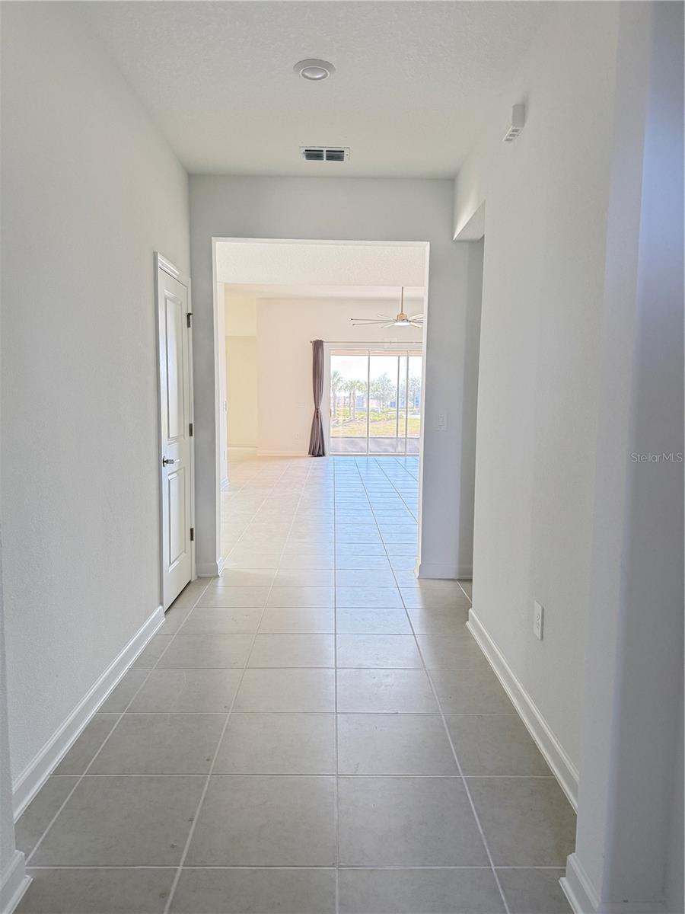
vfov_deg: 71.6
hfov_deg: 56.8
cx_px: 342
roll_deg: -0.9
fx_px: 633
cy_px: 457
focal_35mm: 24
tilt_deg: -5.7
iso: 250
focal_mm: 6.76
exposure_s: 1/120
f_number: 1.78
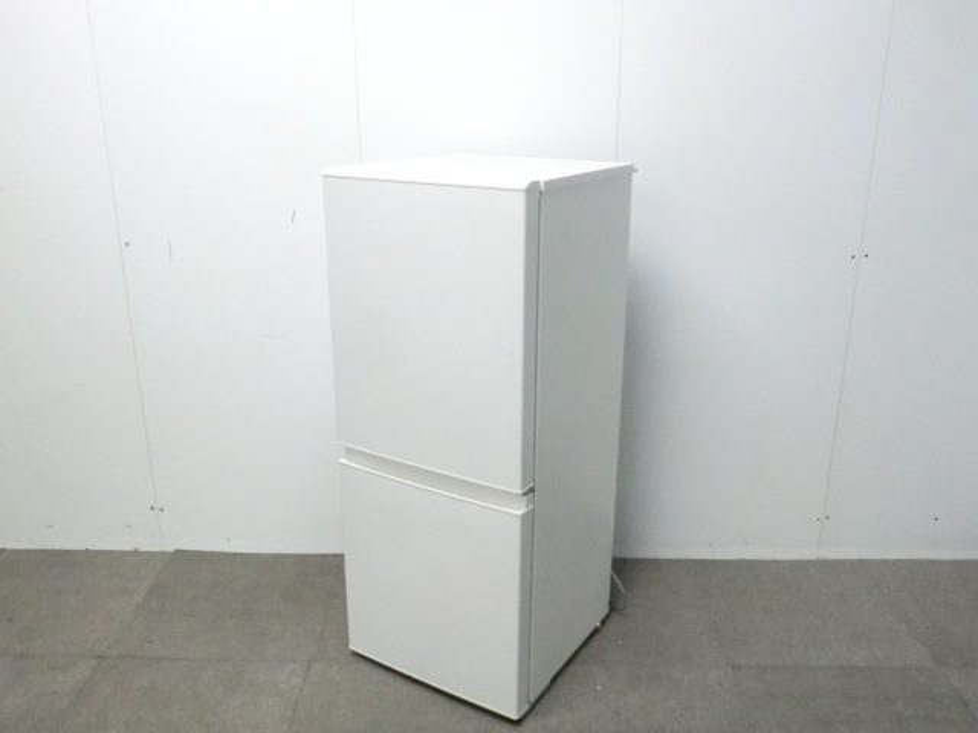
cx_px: 489
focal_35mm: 32
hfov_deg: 56.8
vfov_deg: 44.2
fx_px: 904
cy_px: 366
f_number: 3.5
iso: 800
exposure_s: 1/60
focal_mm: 5.8
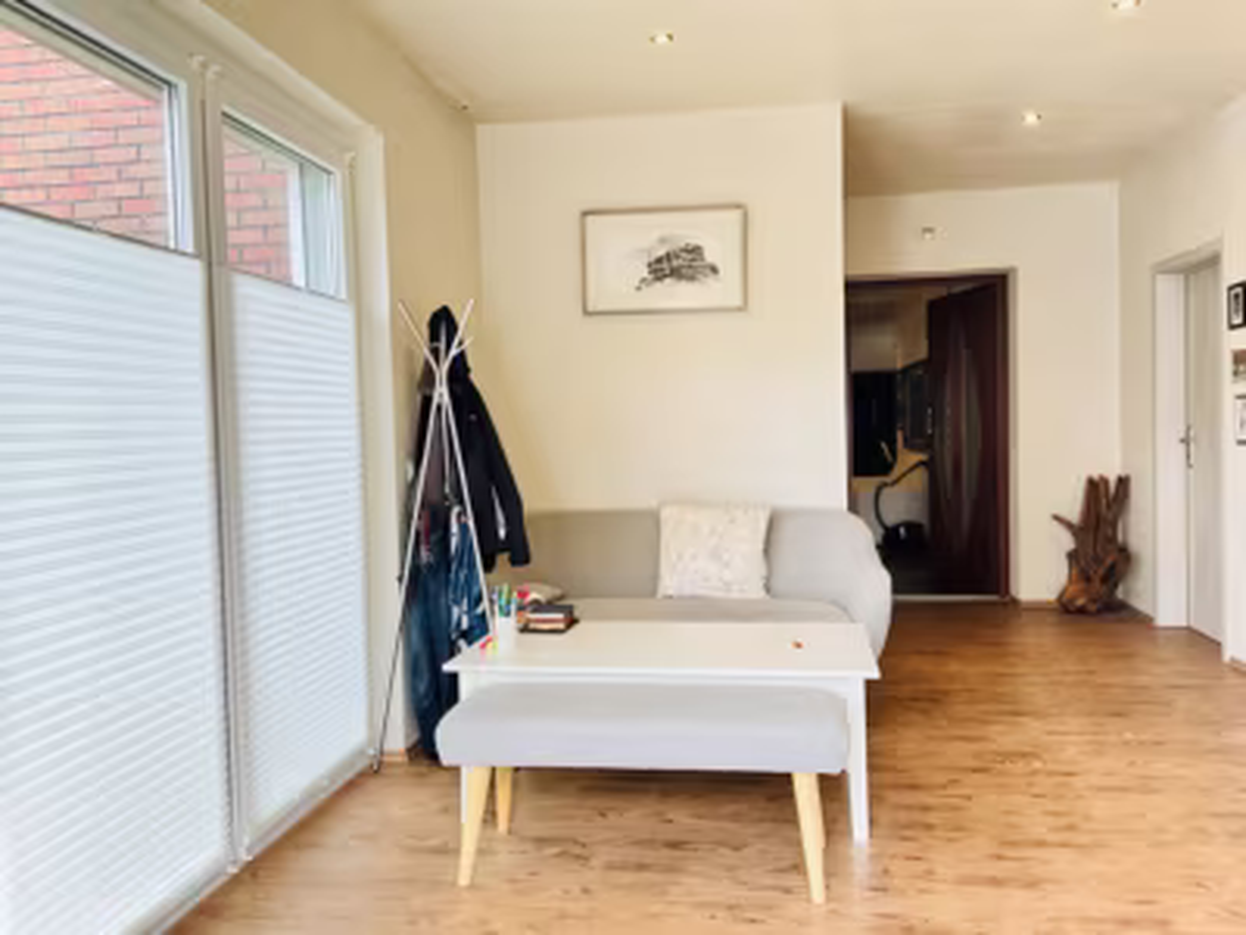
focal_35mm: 29
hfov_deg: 61.7
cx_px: 623
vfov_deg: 48.2
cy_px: 468
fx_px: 1044
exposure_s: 1/60
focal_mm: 3
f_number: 1.8
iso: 80
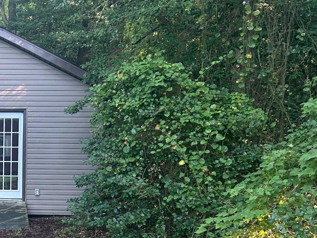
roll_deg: +0.1
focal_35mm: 61
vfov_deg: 23.7
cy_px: 186
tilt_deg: -4.8
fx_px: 559
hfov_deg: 29.0
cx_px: -20
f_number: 1.5
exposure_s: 1/60
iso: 160
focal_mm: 5.7
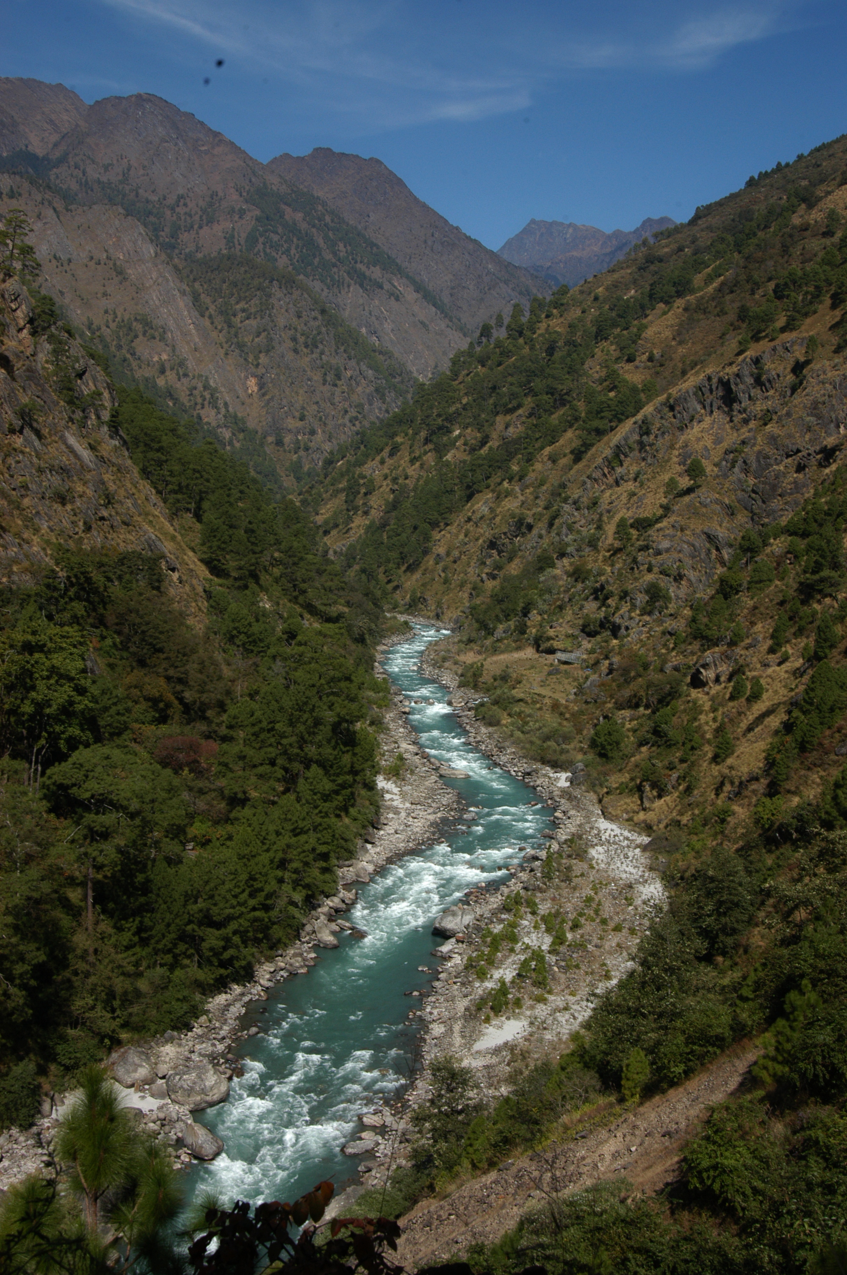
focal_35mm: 36
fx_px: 1273
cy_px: 638
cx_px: 424
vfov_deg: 53.2
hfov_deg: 36.8
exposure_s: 1/400
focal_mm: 24
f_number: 11
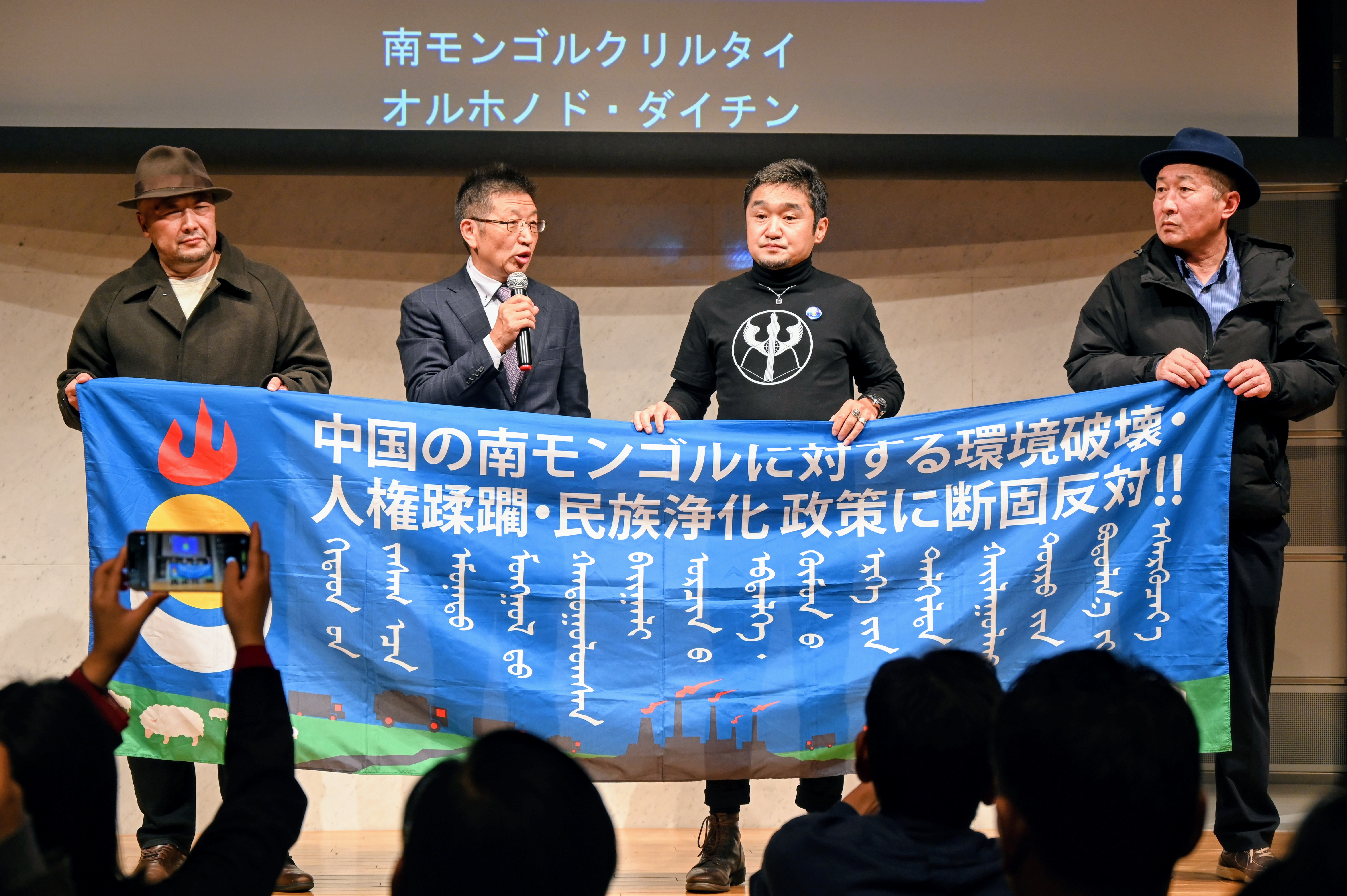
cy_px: 448
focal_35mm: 76
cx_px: 674
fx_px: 2842
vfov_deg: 17.9
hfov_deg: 26.7
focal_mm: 76
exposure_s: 1/80
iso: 1250
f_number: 6
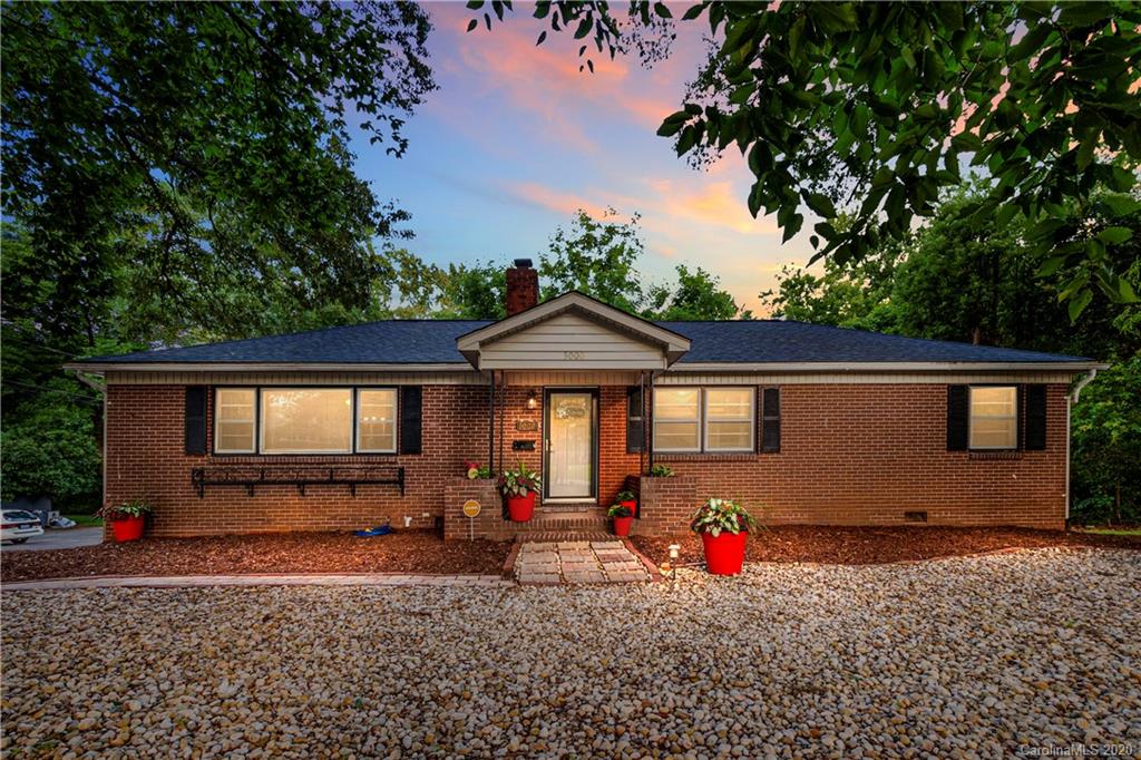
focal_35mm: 15
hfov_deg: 100.4
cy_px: 380
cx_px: 570
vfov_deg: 77.3
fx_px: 475
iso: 640
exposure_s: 1/10
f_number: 11
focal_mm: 10
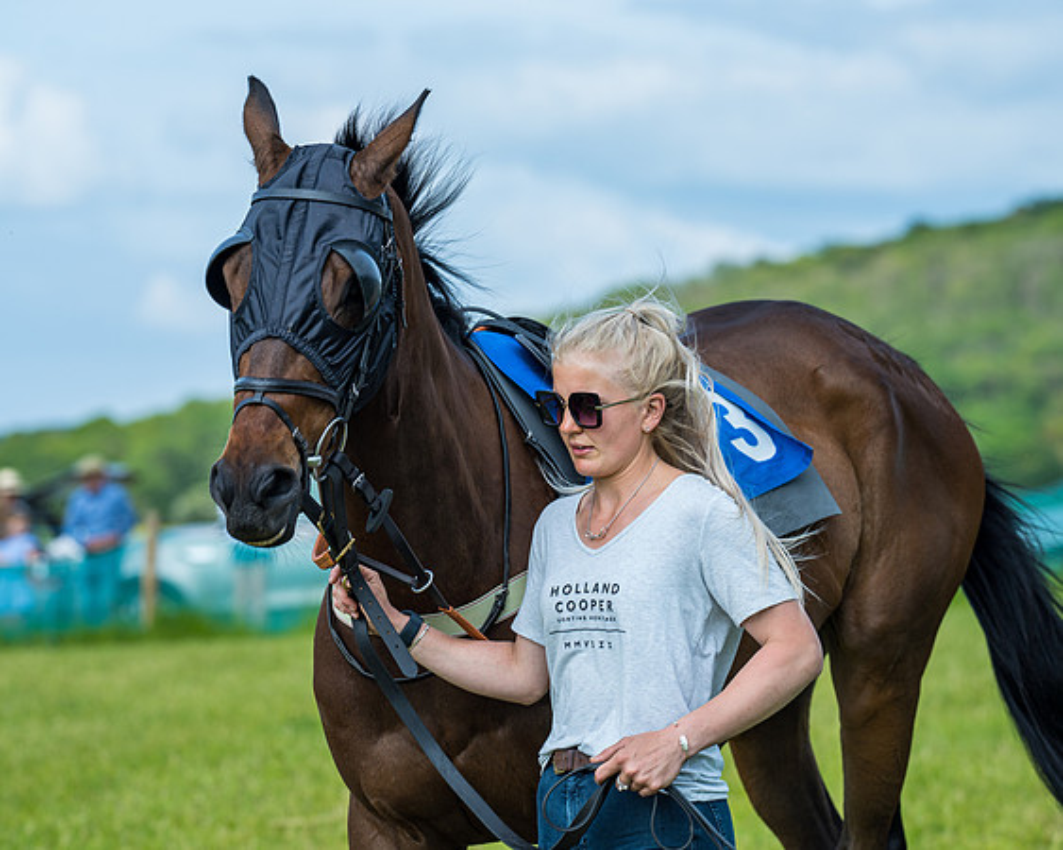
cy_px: 350
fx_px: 5777
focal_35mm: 184
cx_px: 442
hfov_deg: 10.5
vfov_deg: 8.4
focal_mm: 135
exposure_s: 1/400
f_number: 4
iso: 50
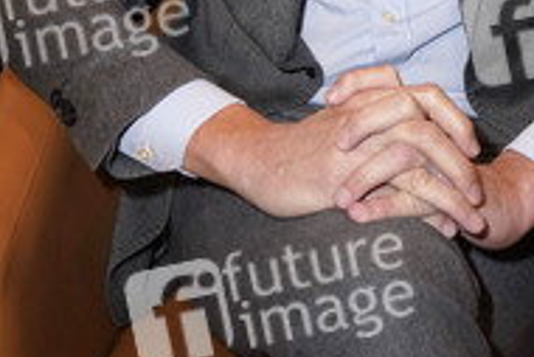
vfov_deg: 16.1
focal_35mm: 80
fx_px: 1188
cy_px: -121
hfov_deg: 25.2
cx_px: 351
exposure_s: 1/160
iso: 1600
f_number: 6.3
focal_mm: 38
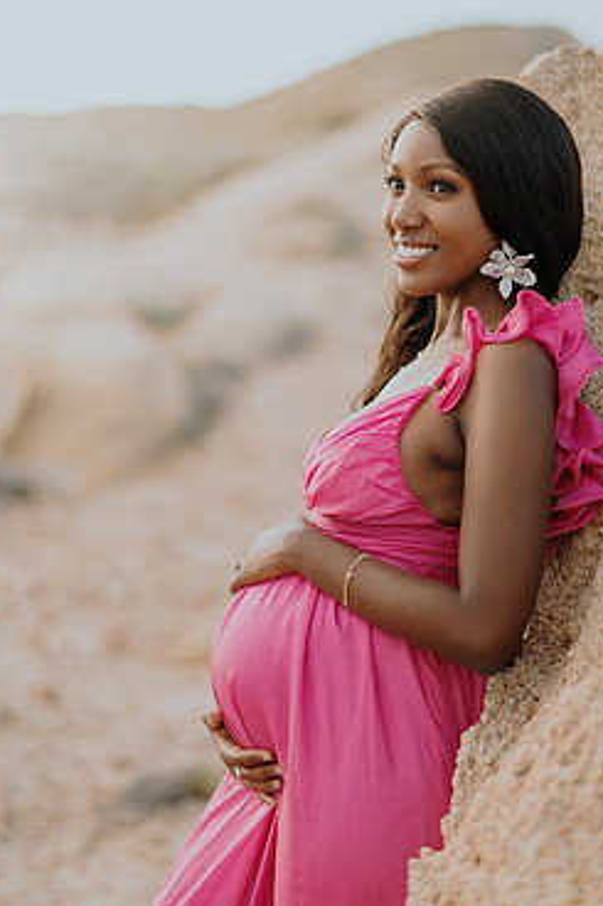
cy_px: 411
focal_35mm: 71
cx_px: 337
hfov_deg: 19.2
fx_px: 1785
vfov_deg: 28.5
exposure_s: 1/2000
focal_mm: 58
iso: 50
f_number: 1.4
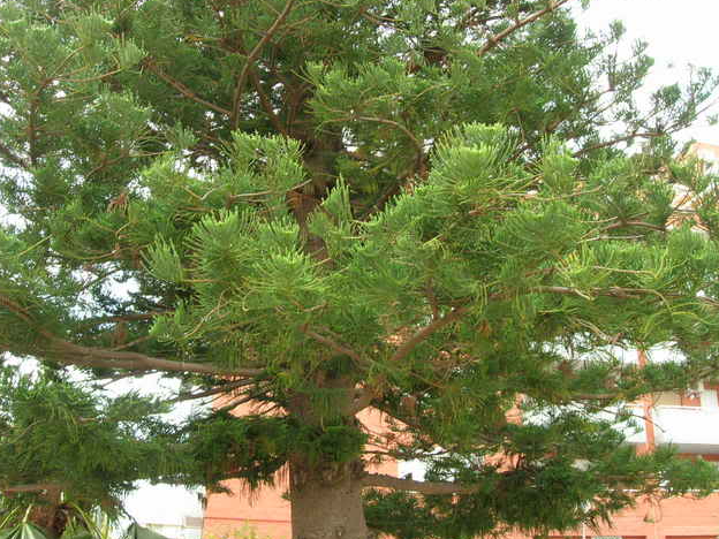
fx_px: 810
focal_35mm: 39
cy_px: 268
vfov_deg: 36.8
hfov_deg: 47.9
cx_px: 360
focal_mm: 7.8
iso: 64
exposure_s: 1/65.2
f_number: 4.8
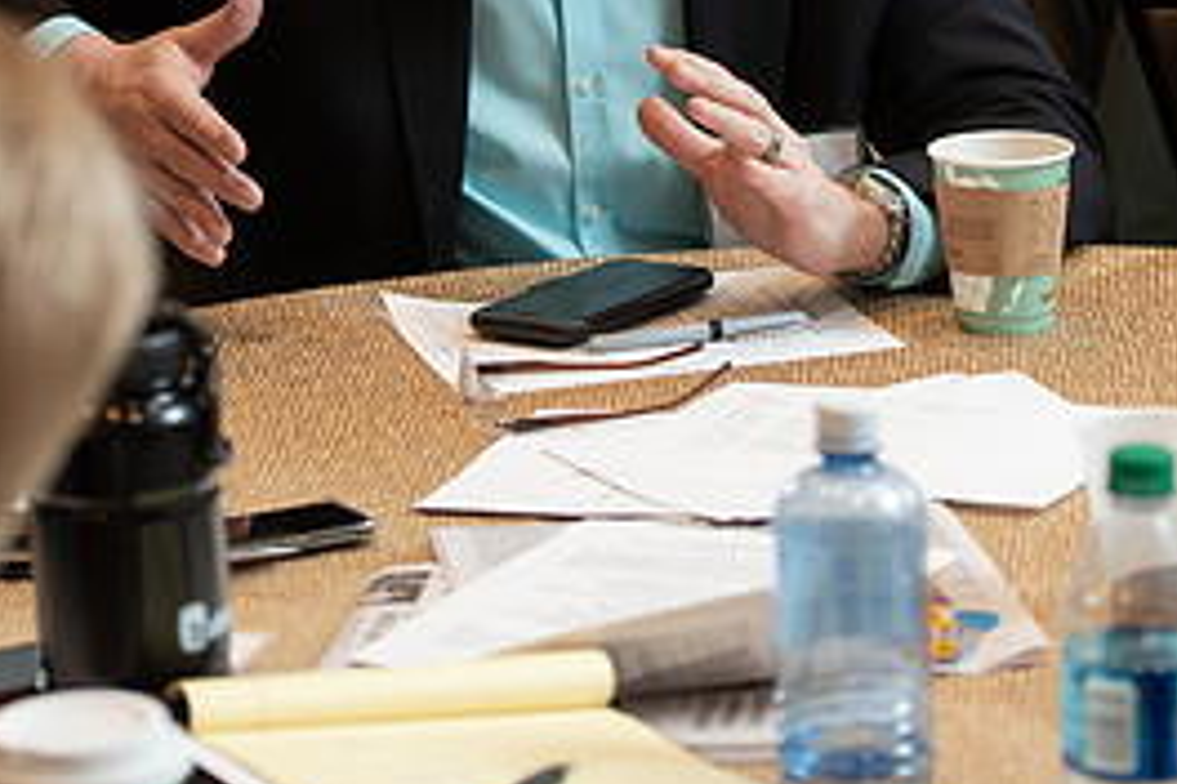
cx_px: 687
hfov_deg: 13.3
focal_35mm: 154
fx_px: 5035
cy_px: -38
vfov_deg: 8.8
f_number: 4
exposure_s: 1/160
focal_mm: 70
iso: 1250
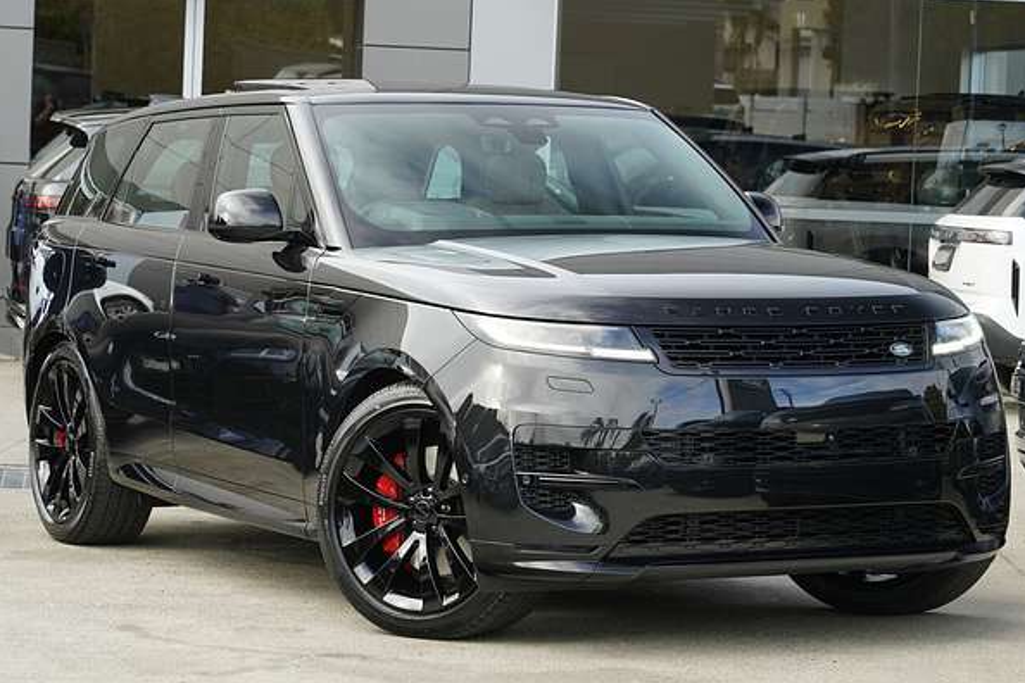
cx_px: 514
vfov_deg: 12.9
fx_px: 3018
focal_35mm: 106
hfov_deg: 19.3
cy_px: 342
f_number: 7.1
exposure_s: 1/250
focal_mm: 105
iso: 1000
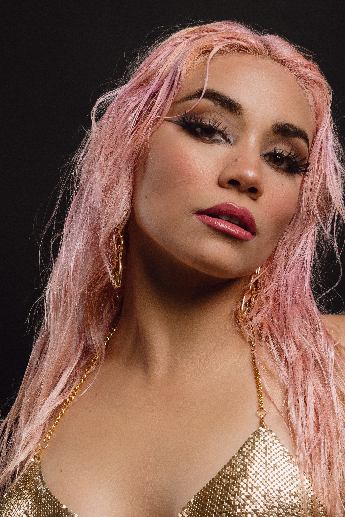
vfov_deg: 17.5
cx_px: 189
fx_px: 1678
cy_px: 344
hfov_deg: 11.7
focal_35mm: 117
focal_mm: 55
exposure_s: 1/125
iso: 200
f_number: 8
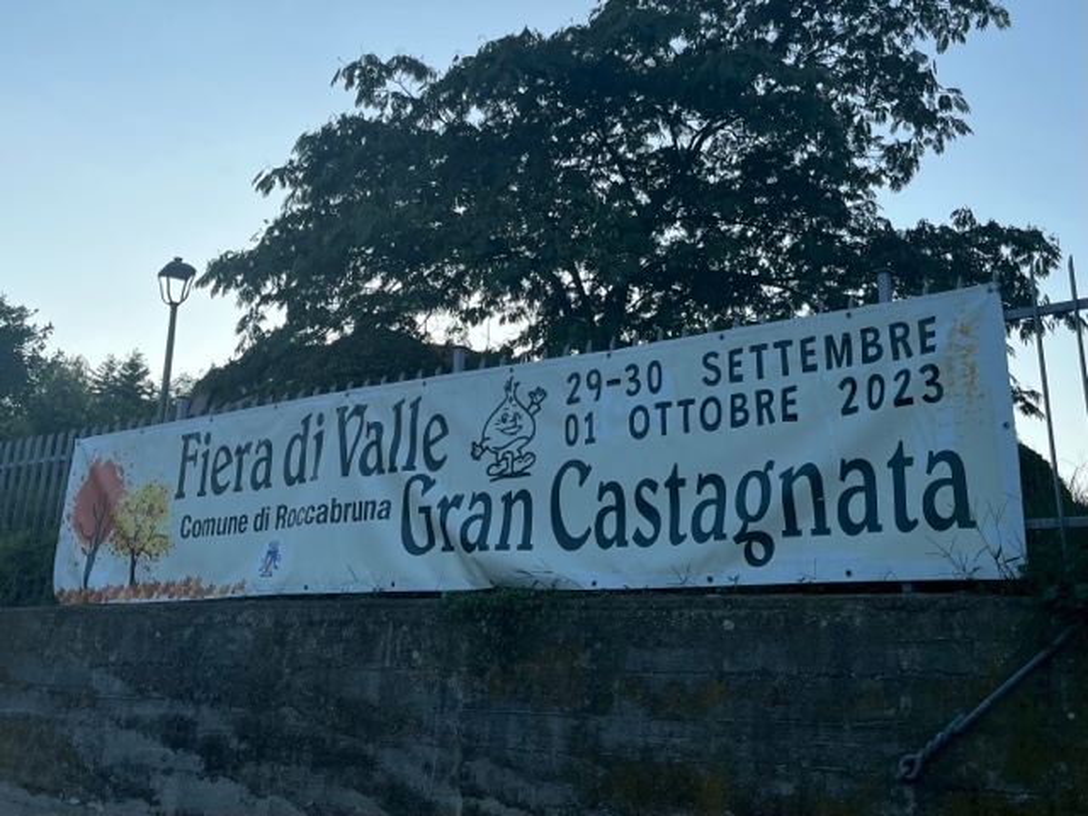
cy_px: 408
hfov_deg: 67.3
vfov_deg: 53.1
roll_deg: -2.3
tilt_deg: +18.7
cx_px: 544
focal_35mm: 26
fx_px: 817
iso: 50
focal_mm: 5.1
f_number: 1.6
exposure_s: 1/1923
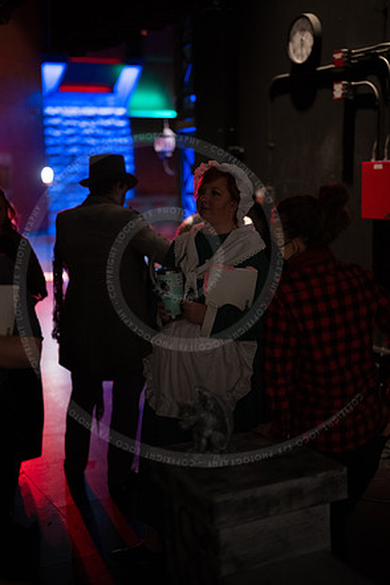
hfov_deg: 26.5
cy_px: 294
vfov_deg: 38.9
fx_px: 829
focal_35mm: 51
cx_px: 192
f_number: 1.2
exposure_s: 1/200
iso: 4000
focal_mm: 50
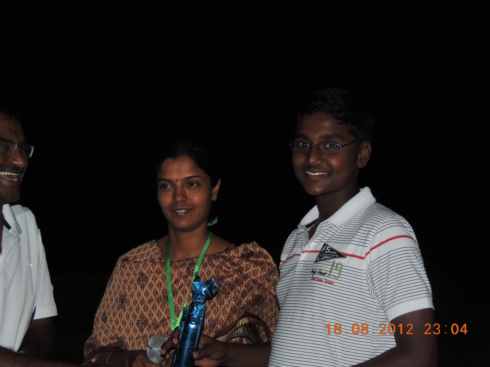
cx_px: 245
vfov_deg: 19.6
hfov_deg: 26.0
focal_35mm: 75
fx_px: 1062
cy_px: 184
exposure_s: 1/60
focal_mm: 13.3
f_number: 3.9
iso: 200
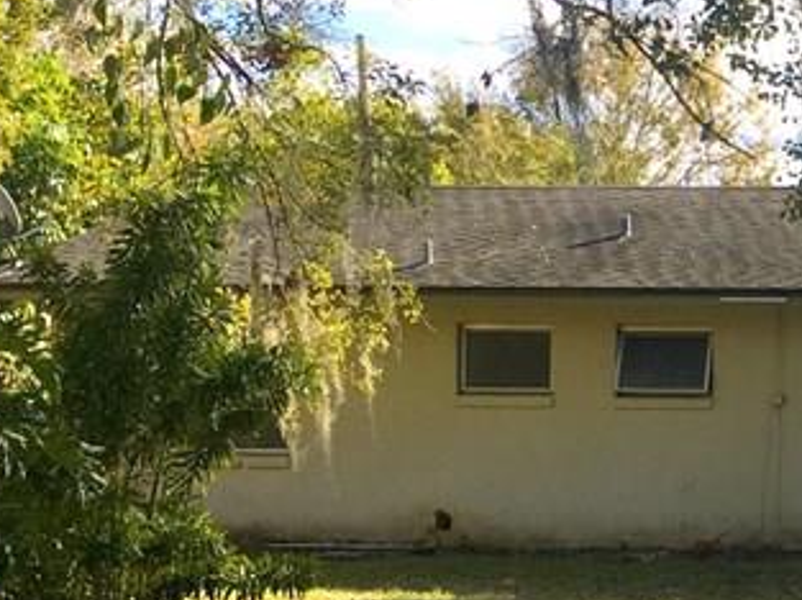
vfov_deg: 15.5
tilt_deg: -0.9
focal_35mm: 95
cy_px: 410
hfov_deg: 18.8
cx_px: 1109
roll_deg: -0.2
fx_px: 2198
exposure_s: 1/668
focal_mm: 4.15
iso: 25
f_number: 2.2
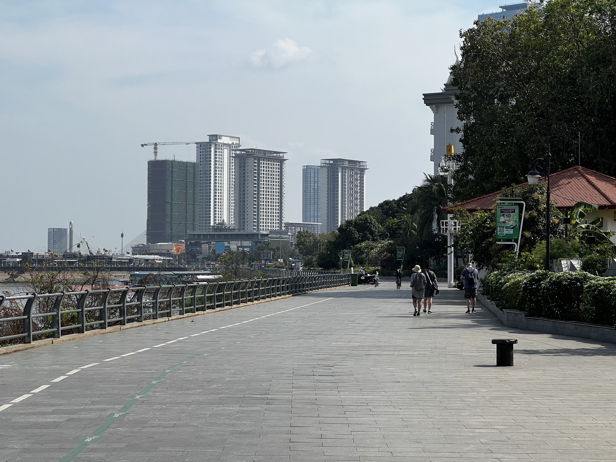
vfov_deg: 19.1
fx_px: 1370
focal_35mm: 77
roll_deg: -0.1
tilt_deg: +2.1
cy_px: 231
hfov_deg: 25.3
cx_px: 308
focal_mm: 9
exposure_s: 1/1193
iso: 32
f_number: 2.8
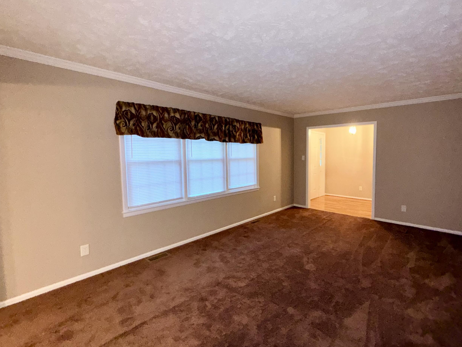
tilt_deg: -3.1
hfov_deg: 90.4
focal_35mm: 17
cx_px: 264
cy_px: 167
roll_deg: +0.1
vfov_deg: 74.7
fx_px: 227
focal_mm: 2.22
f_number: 2.2
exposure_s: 1/30
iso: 500
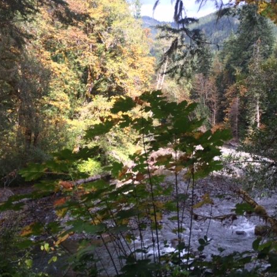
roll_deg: -0.3
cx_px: 176
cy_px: 137
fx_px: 317
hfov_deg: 46.7
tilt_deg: -3.5
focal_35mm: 35
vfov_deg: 47.2
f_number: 2.2
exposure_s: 1/427
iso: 32
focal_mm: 4.15
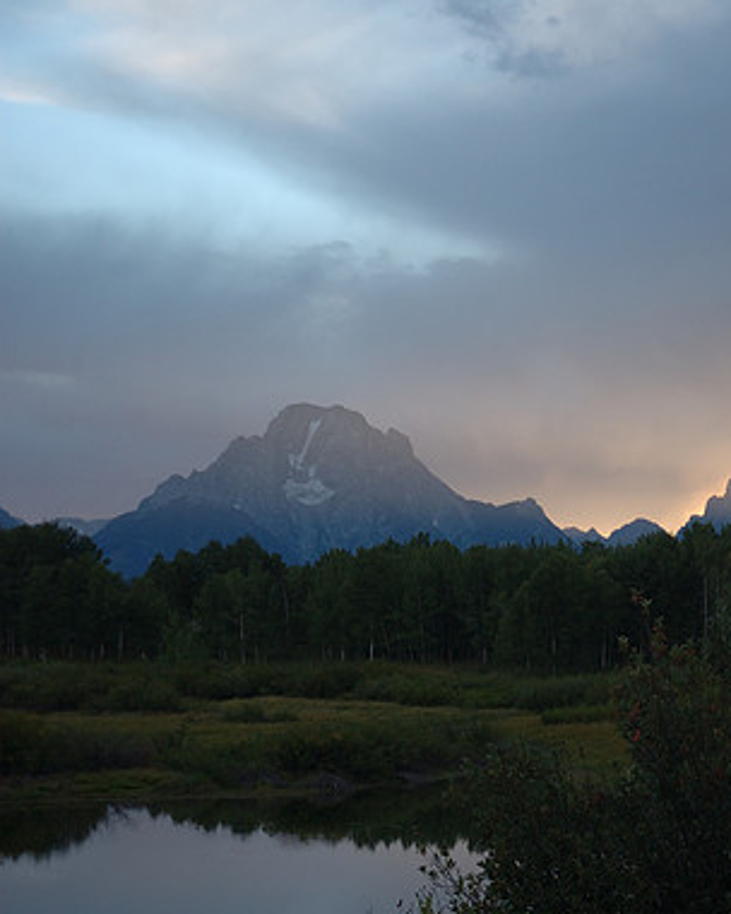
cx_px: 695
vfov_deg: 22.2
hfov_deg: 17.5
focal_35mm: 86
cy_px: 455
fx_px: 2326
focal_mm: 40
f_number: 4.5
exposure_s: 1/40
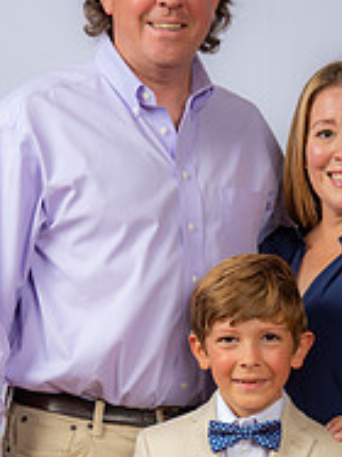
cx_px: 226
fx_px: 1767
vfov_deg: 14.7
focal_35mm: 134
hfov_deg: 11.0
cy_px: 347
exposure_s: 1/160
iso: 250
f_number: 6.3
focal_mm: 58
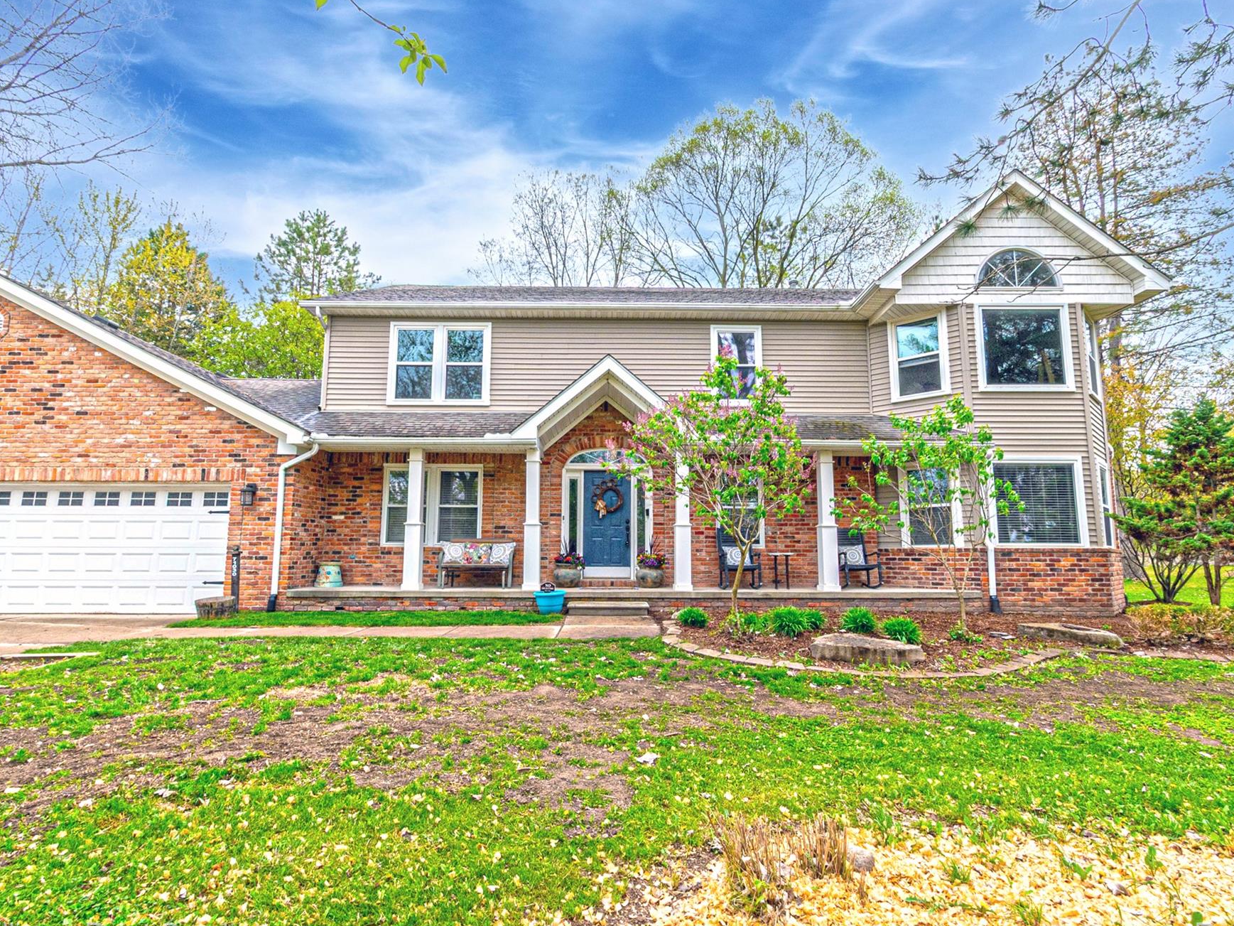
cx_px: 608
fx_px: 606
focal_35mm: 17
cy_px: 469
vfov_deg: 74.7
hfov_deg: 91.0
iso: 160
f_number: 14
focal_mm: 10
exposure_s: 1/100
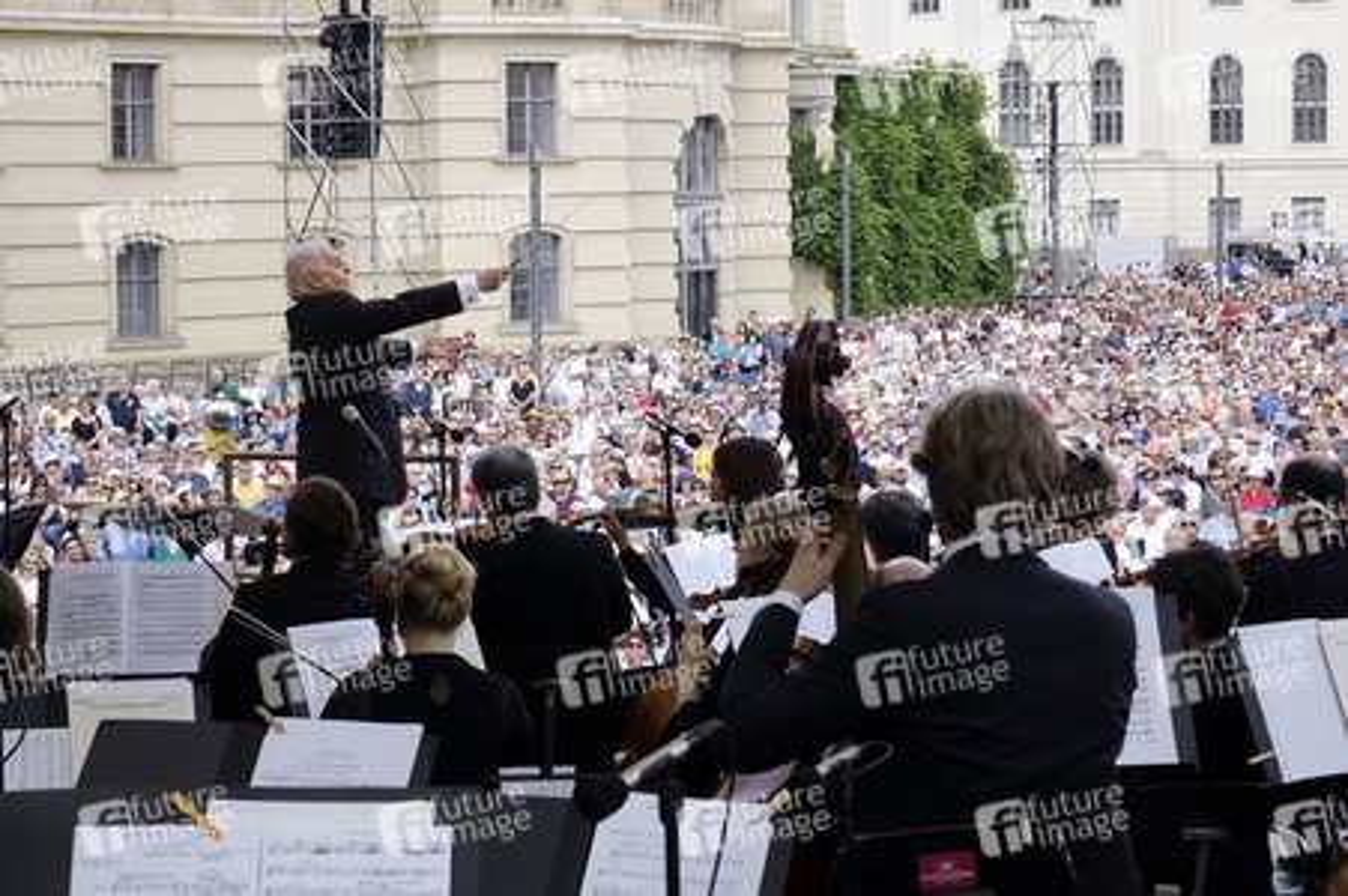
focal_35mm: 98
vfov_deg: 13.9
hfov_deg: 20.8
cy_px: 448
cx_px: 674
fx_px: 3667
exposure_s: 1/160
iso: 100
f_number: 5.6
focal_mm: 36
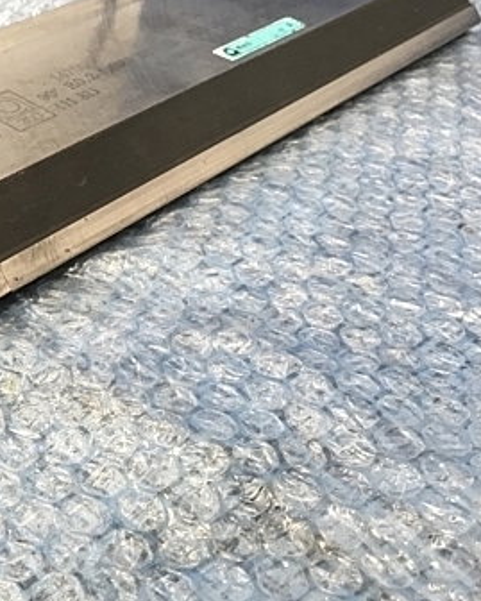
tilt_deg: -38.9
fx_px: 925
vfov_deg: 36.0
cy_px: 315
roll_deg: -2.4
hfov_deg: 26.6
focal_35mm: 52
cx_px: -61
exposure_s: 1/30
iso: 25
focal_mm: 3.99
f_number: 1.8
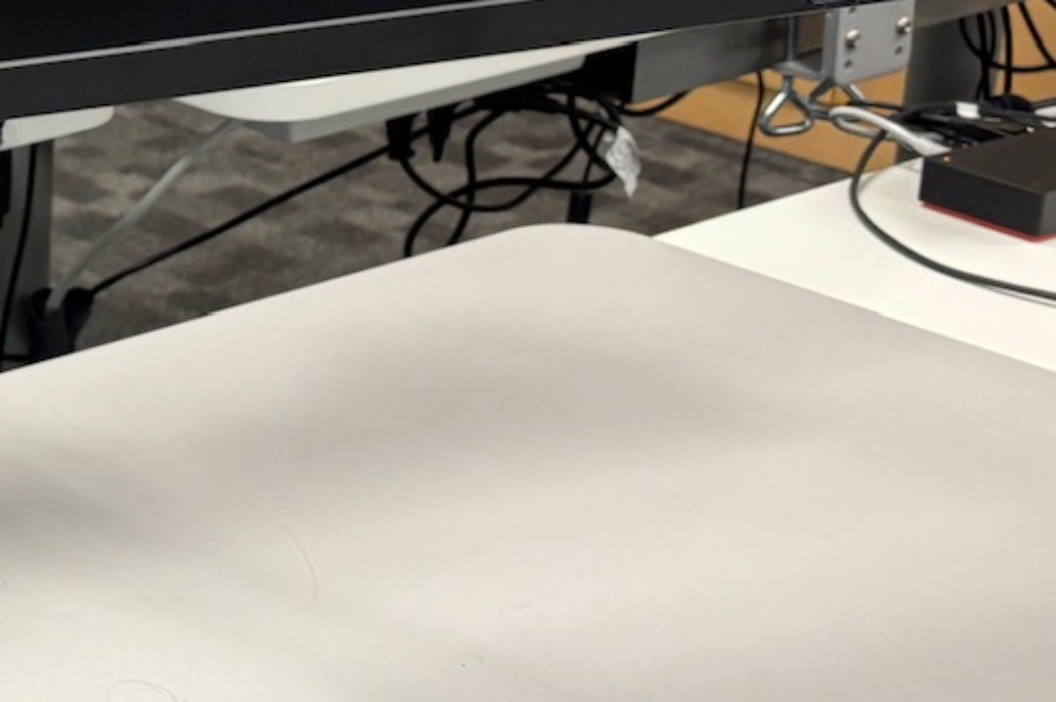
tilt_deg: -14.8
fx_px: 3019
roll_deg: -0.1
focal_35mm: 103
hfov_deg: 18.2
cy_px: 118
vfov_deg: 13.2
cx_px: -391
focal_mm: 5.96
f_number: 1.6
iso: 125
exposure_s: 1/100
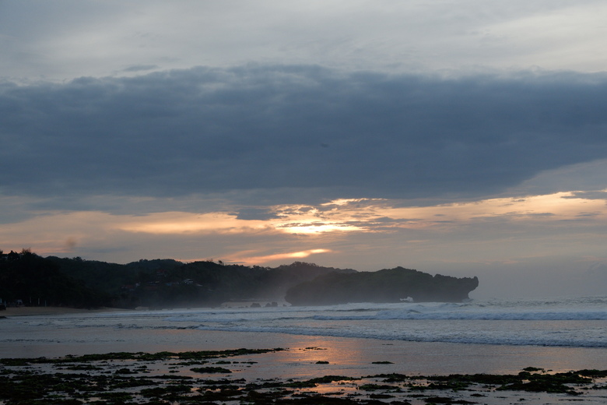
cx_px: 304
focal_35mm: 75
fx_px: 1264
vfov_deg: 18.2
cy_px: 202
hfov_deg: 27.0
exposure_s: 1/500
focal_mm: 50
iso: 1250
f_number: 8
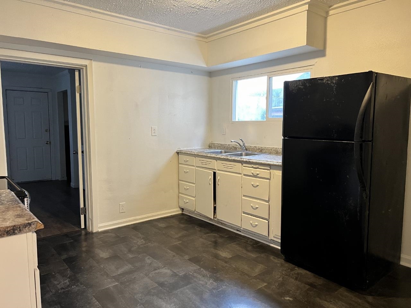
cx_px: 206
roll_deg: +0.5
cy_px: 154
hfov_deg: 67.3
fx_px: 309
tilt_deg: -5.7
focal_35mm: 26
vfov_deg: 53.1
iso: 320
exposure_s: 1/60
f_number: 1.5
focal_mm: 5.7
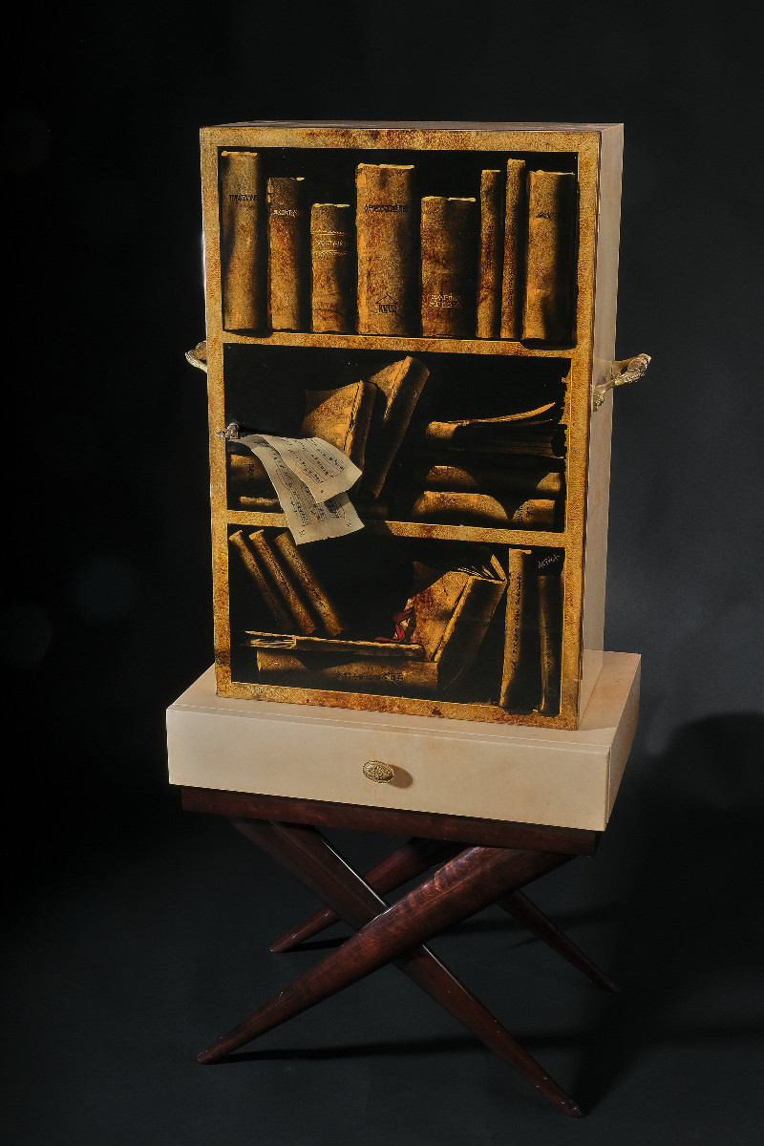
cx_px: 382
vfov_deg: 42.7
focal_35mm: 46
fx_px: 1464
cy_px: 573
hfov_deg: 29.2
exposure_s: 1/250
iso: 800
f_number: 18
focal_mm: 30.8
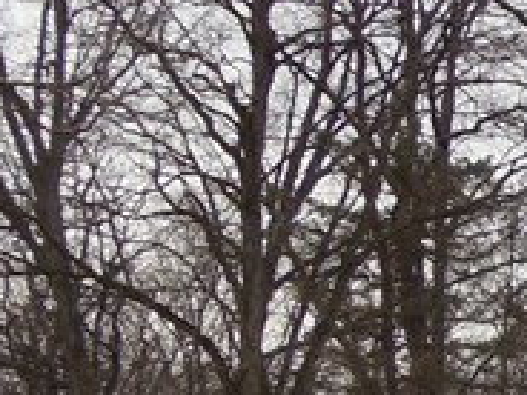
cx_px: 1229
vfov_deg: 6.0
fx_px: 3730
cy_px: 647
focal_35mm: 245
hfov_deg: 7.6
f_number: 3.5
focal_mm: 6
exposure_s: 1/200
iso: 80
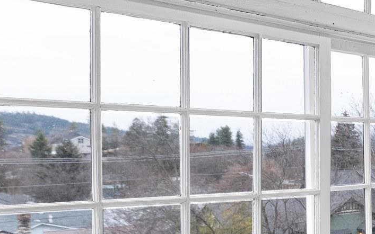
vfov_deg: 23.7
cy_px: 178
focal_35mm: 54
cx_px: 607
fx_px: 552
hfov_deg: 24.9
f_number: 4.5
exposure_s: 1/80
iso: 1600
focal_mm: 15
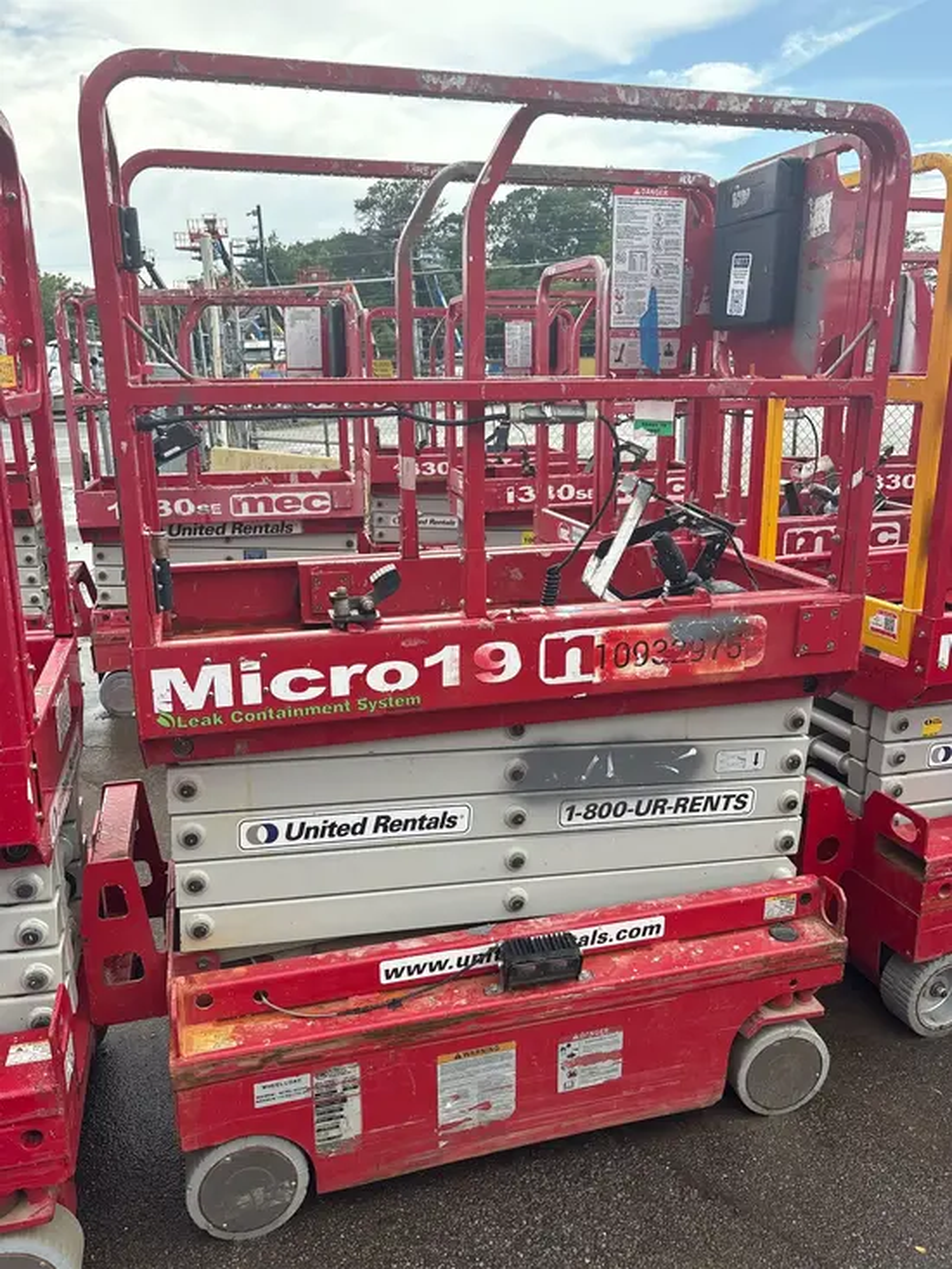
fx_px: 953
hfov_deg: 53.1
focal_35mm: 26
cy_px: 634
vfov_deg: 67.3
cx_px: 476
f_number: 1.6
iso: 50
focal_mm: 5.96
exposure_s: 1/791
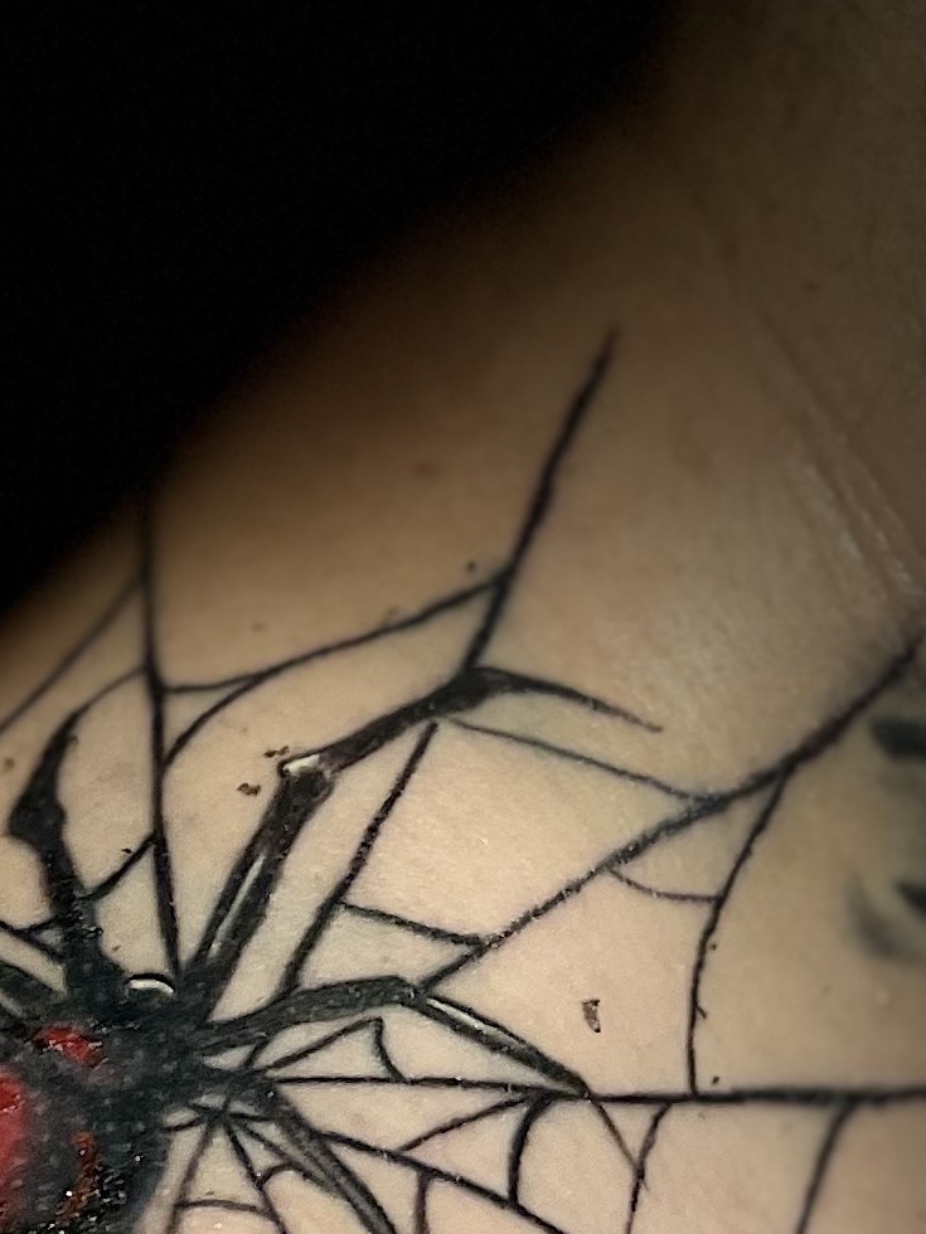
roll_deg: -0.7
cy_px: 1816
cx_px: 123
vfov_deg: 16.8
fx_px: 3816
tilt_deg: -31.6
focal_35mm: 107
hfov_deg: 13.7
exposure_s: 1/120
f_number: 1.6
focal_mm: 4.2
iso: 125
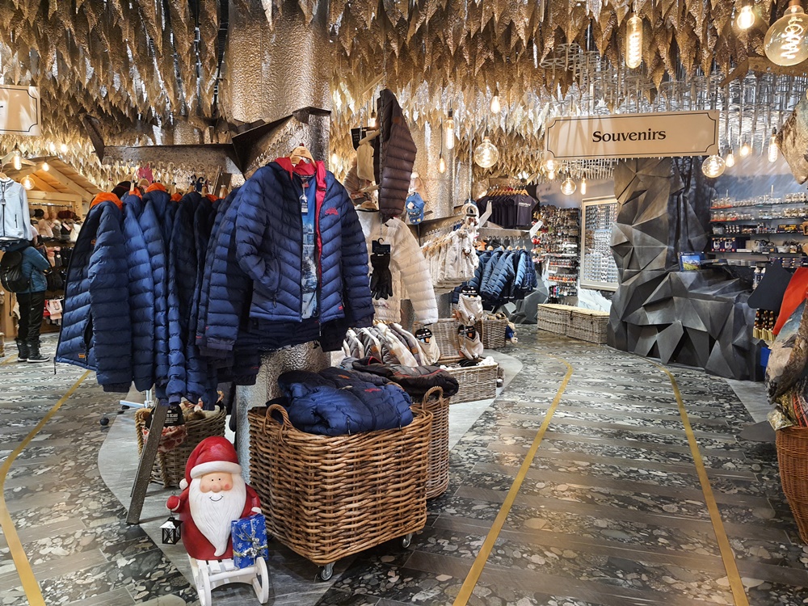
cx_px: 404
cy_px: 303
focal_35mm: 26
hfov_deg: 67.3
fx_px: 607
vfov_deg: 53.1
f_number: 1.7
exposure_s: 1/60
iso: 160
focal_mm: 4.32
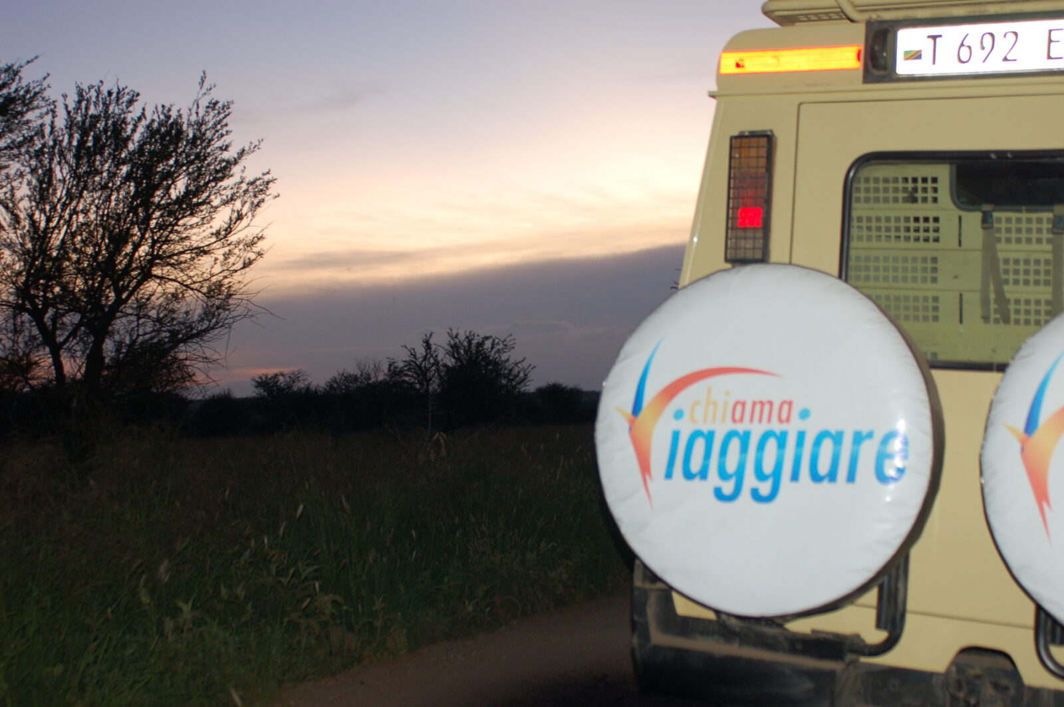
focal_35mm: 48
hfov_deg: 41.1
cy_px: 354
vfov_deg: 28.0
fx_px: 1417
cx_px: 532
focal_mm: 32
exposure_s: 1/60
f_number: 2.8
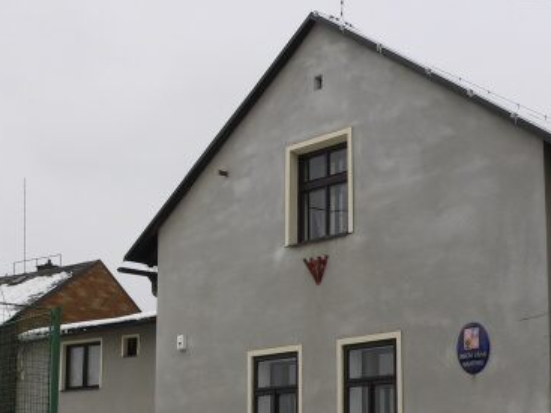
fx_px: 1082
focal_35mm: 68
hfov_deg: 28.6
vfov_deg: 21.3
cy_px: 333
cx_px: 303
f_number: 4
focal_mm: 6.4
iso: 80
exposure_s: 1/500
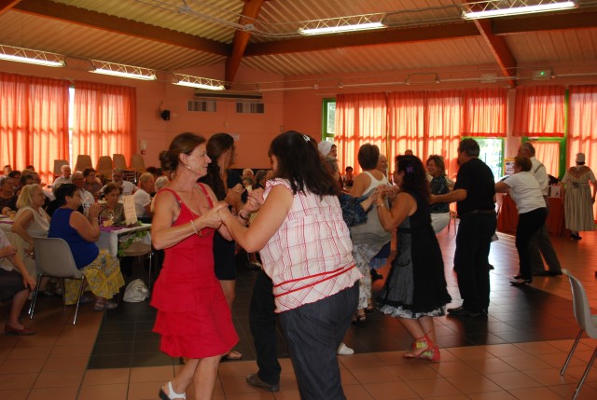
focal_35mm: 36
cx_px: 298
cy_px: 200
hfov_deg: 53.1
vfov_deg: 37.0
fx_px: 598
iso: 200
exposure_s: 1/60
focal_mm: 24
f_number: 4.2
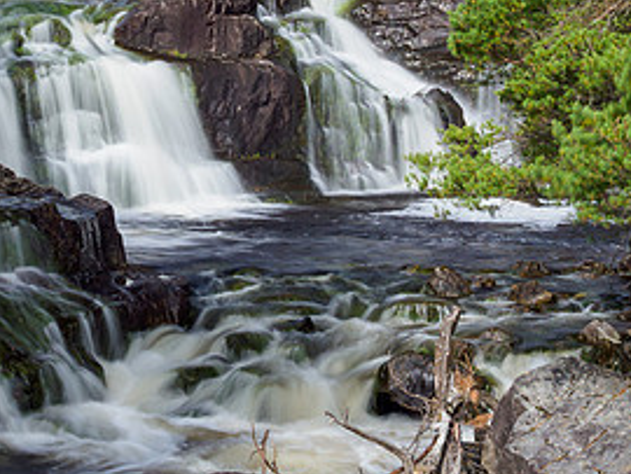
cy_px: 186
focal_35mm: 103
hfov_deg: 18.9
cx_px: 166
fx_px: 1879
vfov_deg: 14.4
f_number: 7.1
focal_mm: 24
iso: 200
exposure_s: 1/2.5
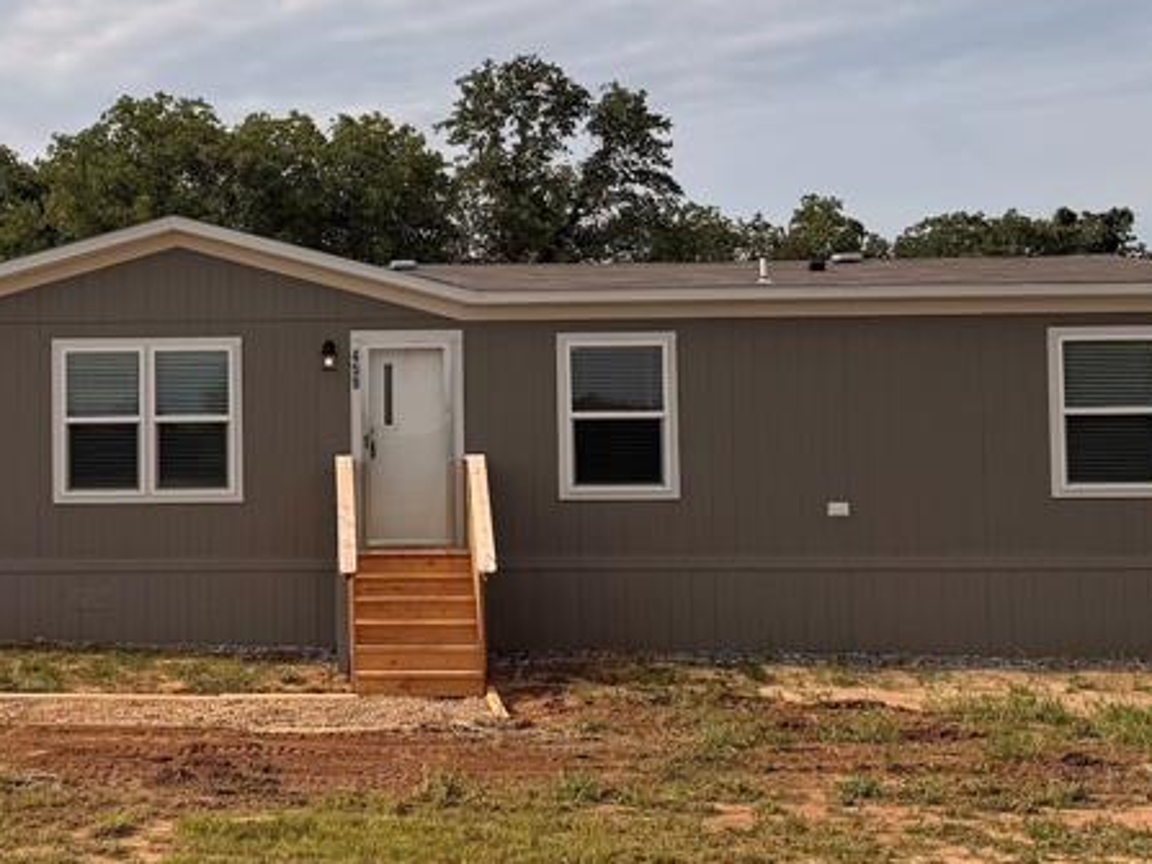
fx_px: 1830
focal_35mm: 55
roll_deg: +0.3
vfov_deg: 26.5
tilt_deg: +2.9
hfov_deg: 34.2
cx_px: 281
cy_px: 392
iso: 80
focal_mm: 6.76
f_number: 1.78
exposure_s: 1/9091
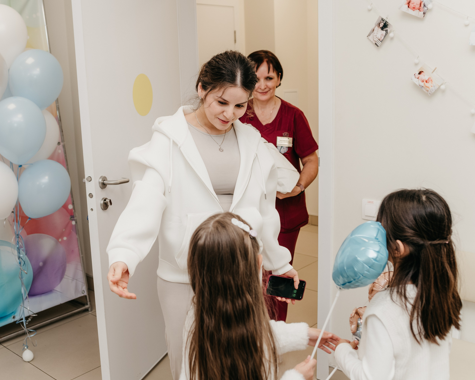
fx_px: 562
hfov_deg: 45.6
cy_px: 190
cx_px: 194
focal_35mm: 40
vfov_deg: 37.3
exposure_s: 1/160
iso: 500
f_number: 4
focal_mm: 35
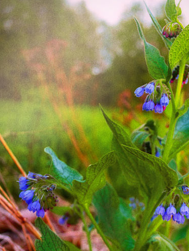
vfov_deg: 27.9
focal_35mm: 68
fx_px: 495
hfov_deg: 21.5
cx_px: 123
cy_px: 203
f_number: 4.5
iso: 100
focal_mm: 26
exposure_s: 1/60
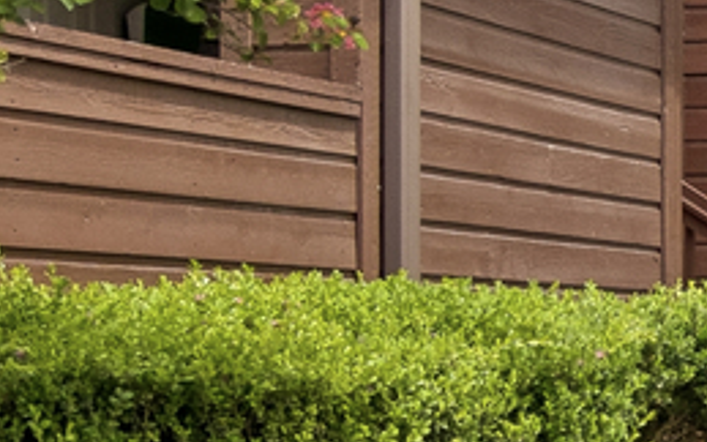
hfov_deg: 12.8
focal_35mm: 121
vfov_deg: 10.8
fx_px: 2332
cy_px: 371
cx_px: 1744
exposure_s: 1/320
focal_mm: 13
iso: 100
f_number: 8
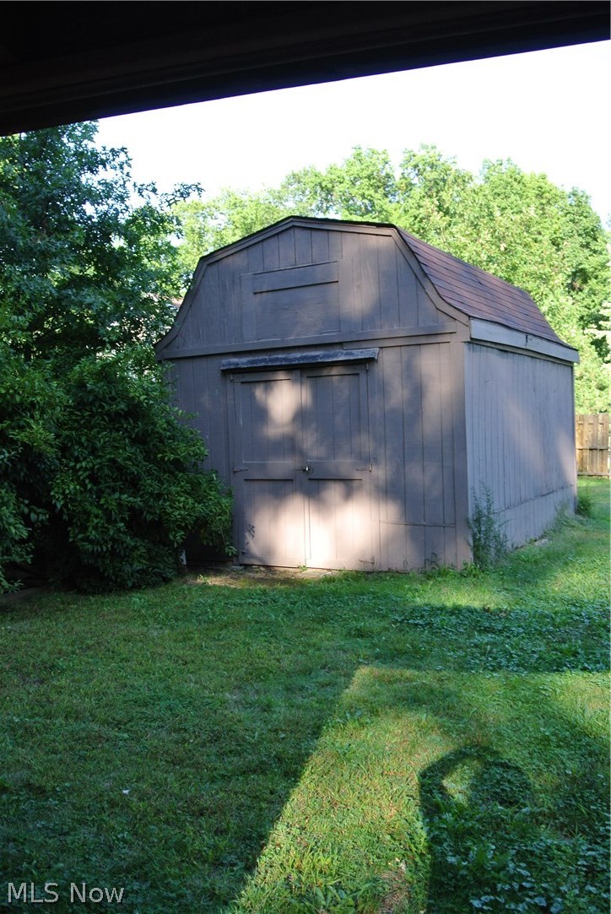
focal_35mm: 32
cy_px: 457
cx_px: 306
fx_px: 813
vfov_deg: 58.7
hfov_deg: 41.2
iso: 100
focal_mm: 12.2
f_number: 3.8
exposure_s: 1/125
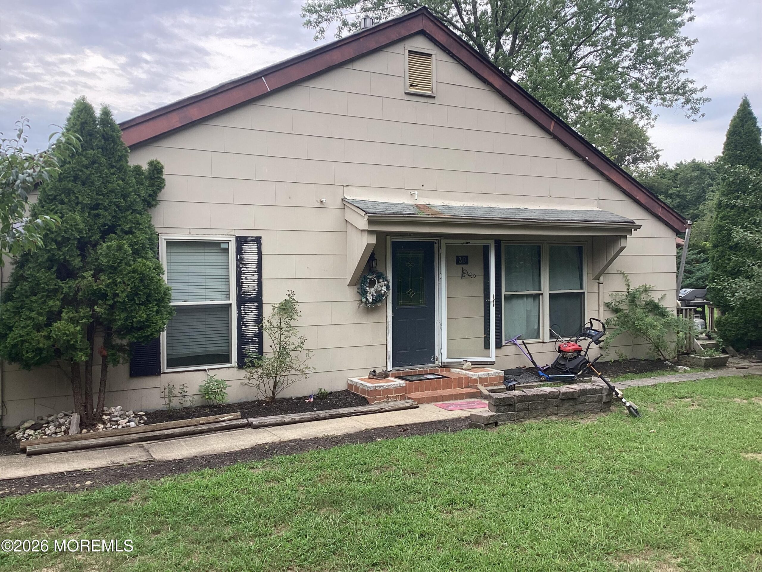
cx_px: 381
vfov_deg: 45.4
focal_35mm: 31
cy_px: 286
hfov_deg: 58.4
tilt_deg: -0.7
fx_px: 682
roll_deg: +0.4
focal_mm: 3.3
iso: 25
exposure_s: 1/144
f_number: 2.4
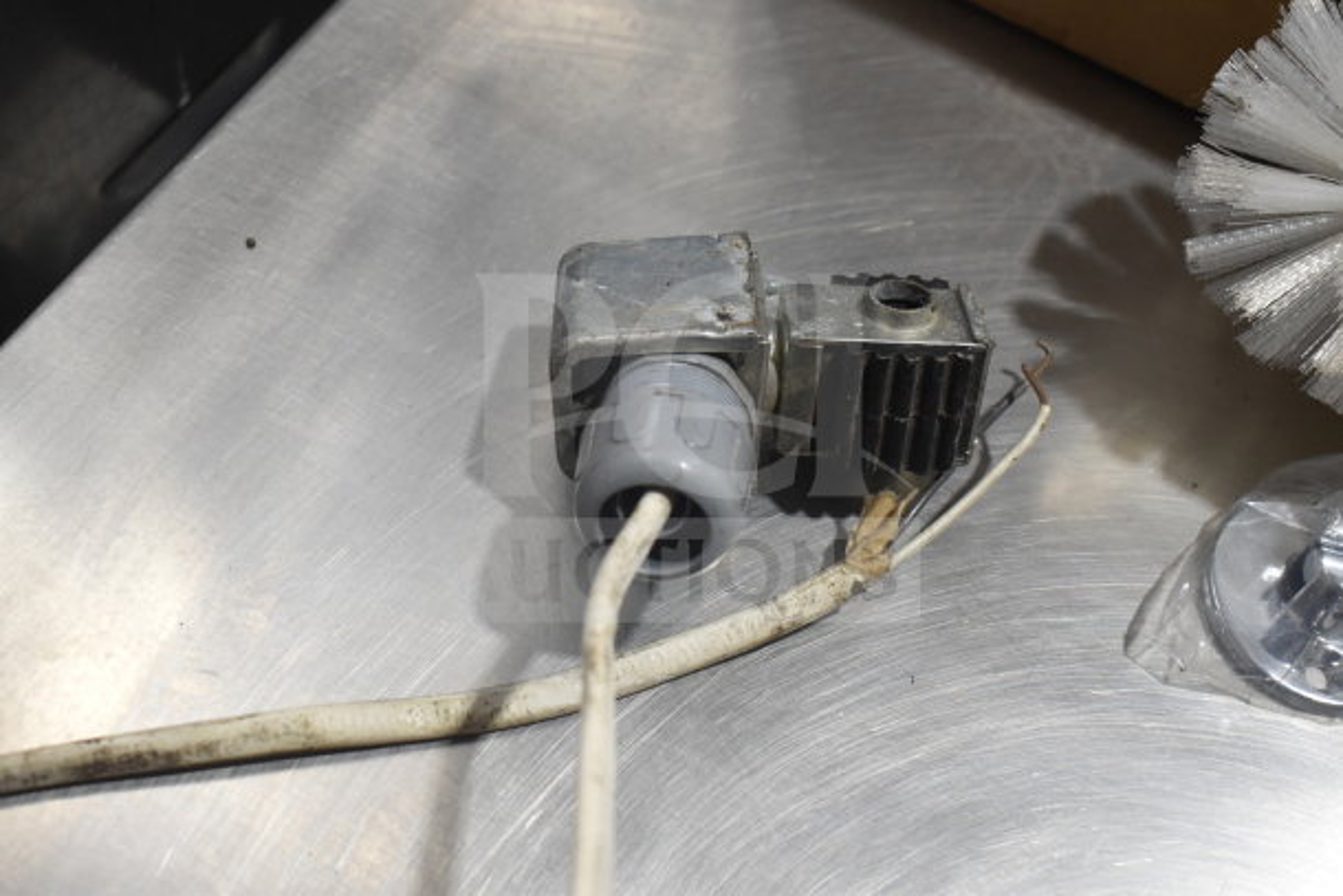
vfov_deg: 30.9
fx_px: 1623
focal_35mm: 44
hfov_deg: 45.0
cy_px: 448
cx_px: 672
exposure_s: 1/160
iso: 1000
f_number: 4.2
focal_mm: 29
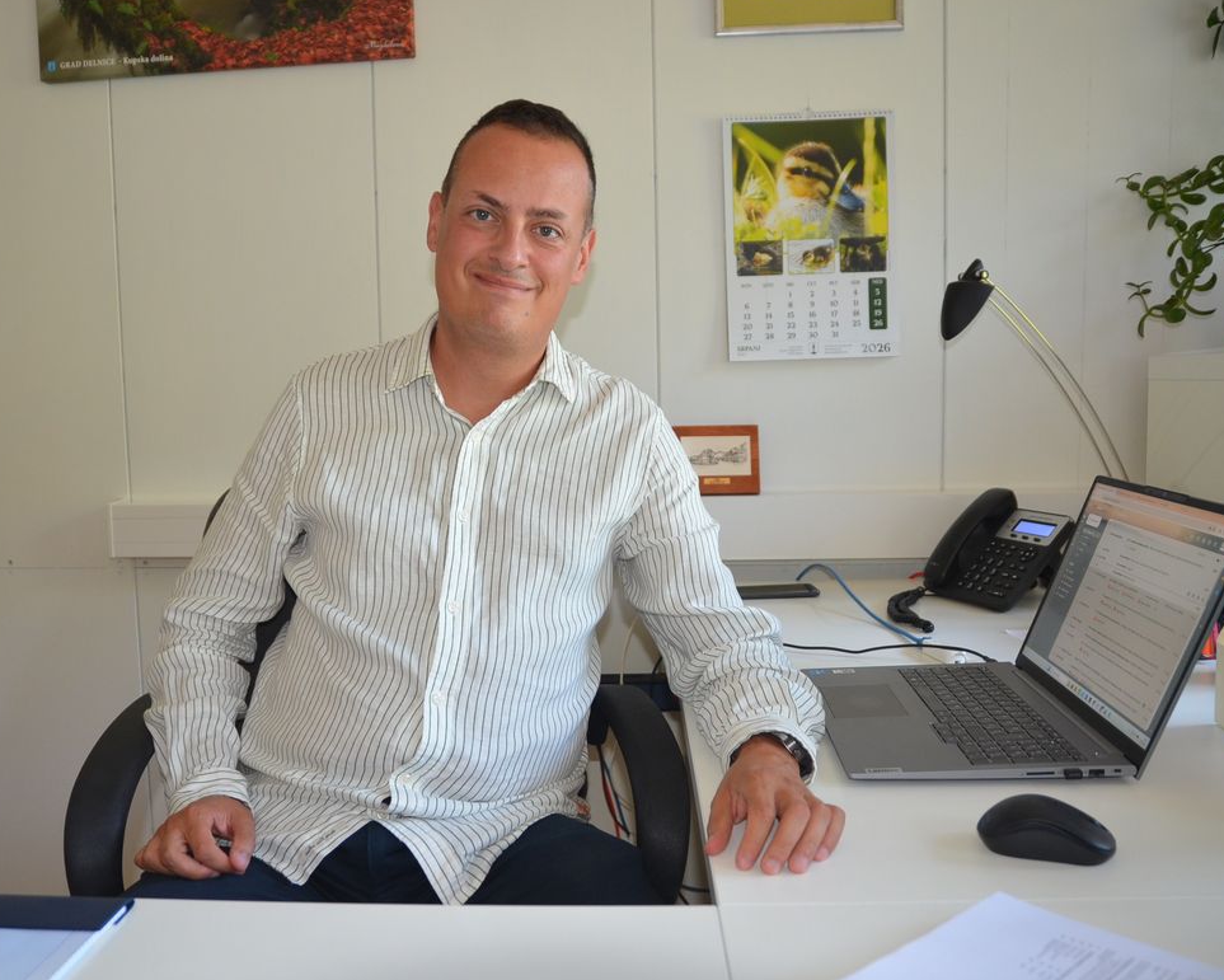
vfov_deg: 42.2
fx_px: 1268
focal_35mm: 35
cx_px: 561
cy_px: 491
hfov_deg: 51.5
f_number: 2.8
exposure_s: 1/60
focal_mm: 20
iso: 720
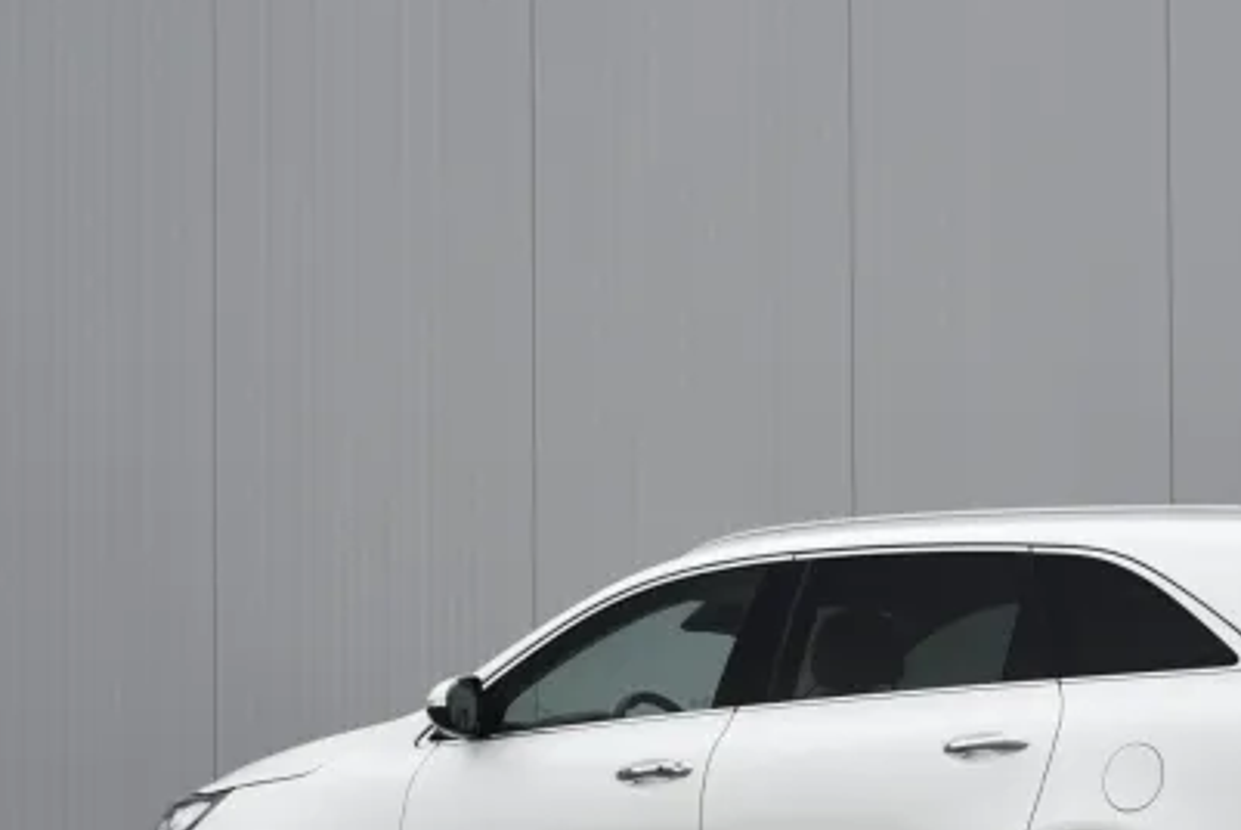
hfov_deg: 12.7
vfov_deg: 8.5
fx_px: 5554
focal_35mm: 161
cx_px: 978
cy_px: 652
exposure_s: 1/125
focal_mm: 85
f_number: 4
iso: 160
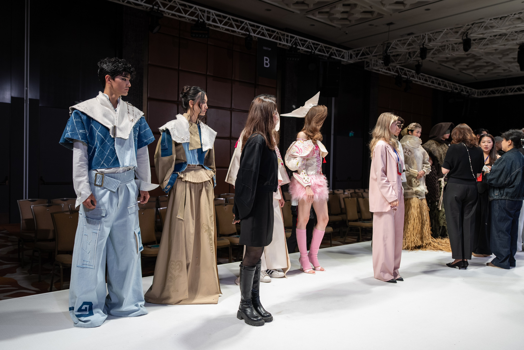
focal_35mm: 28
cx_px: 262
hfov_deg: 65.5
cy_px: 175
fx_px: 408
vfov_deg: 46.4
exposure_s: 1/200
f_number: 2.5
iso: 200
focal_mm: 28
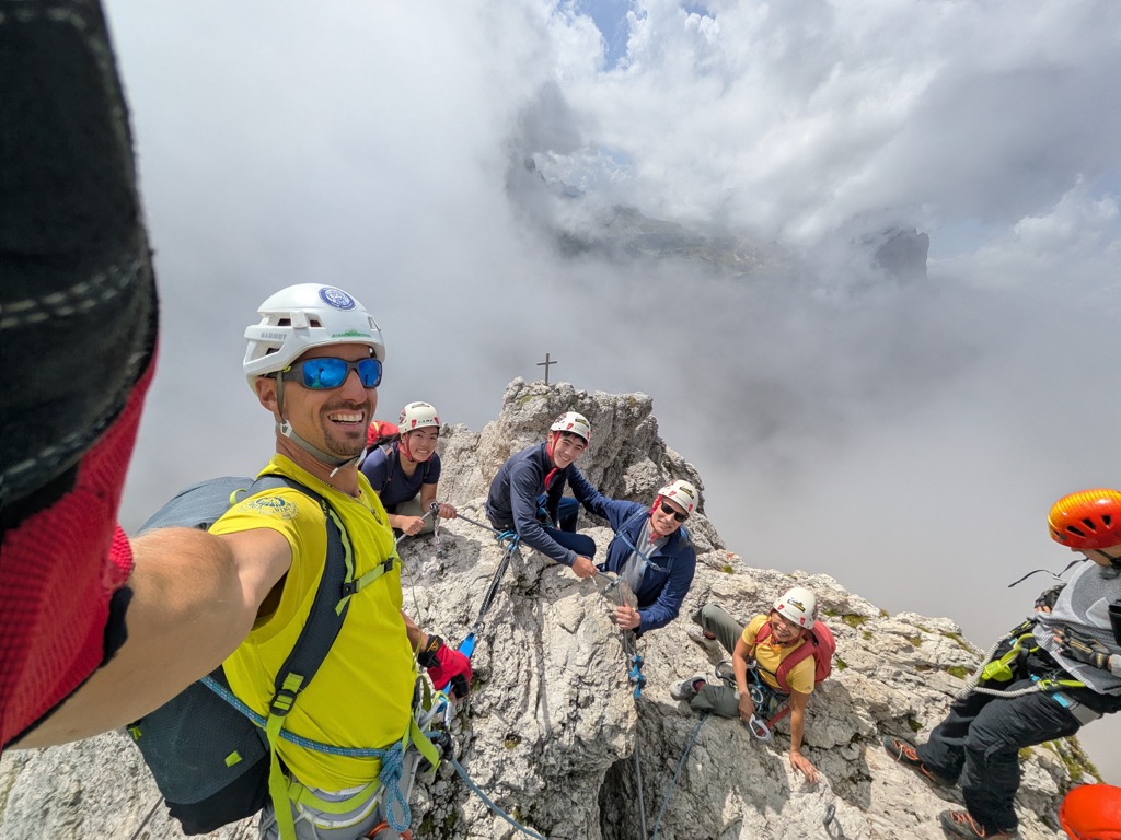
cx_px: 560
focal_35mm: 14
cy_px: 420
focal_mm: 1.83
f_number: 2.2
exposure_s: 1/2674
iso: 50
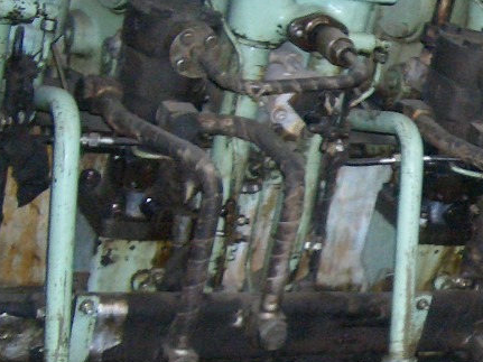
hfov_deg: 17.4
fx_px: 1451
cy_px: 178
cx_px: 671
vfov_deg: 14.2
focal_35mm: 104
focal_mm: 5.8
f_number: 2.6
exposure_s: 1/60
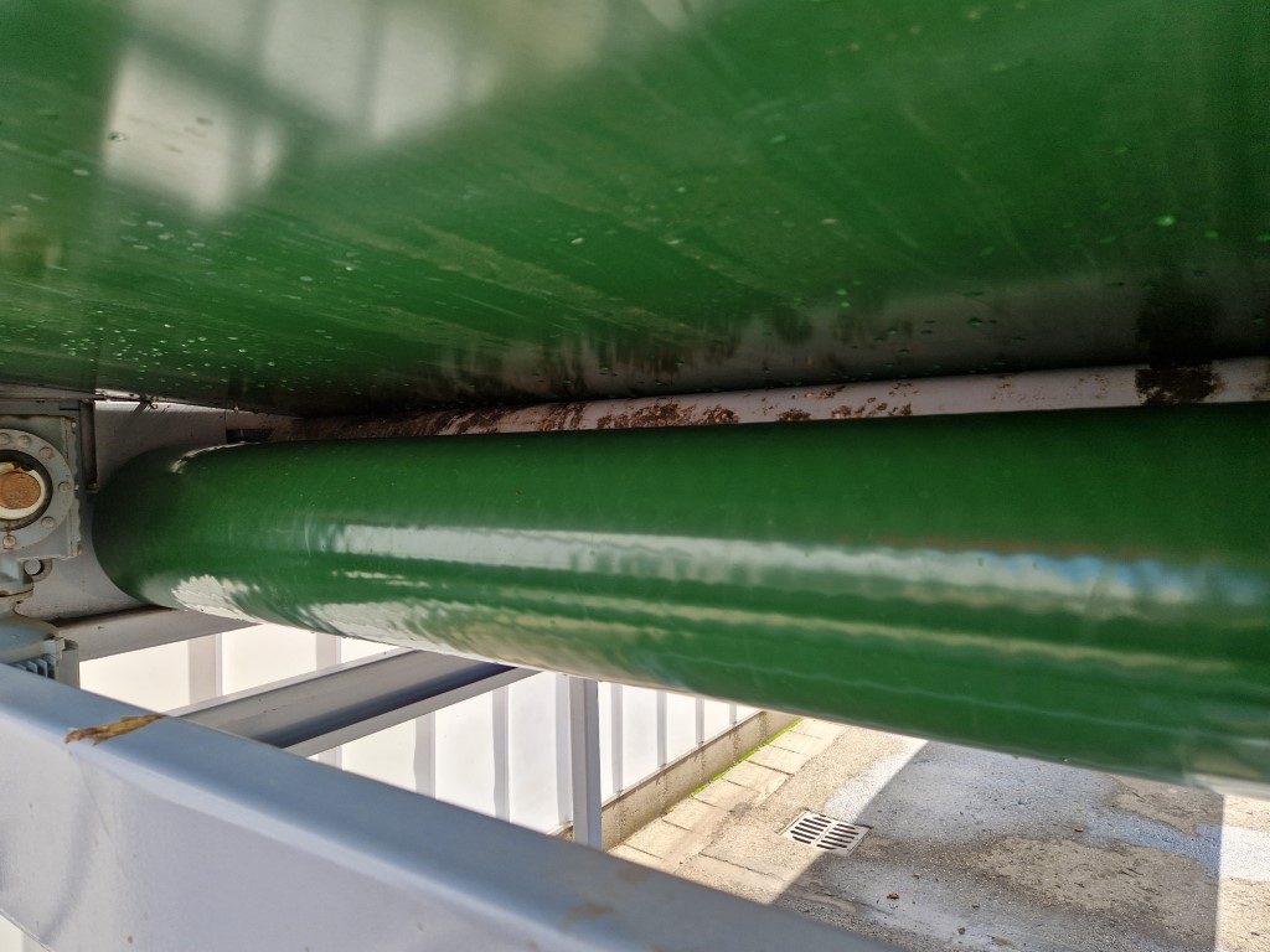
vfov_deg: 58.9
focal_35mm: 23
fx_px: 844
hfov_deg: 73.9
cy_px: 476
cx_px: 635
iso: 50
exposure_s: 1/204
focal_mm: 5.4
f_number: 1.8
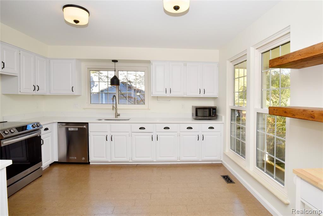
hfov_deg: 93.3
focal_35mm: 17
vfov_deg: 70.5
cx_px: 162
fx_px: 153
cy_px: 108
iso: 800
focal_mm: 17
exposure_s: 1/60
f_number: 13
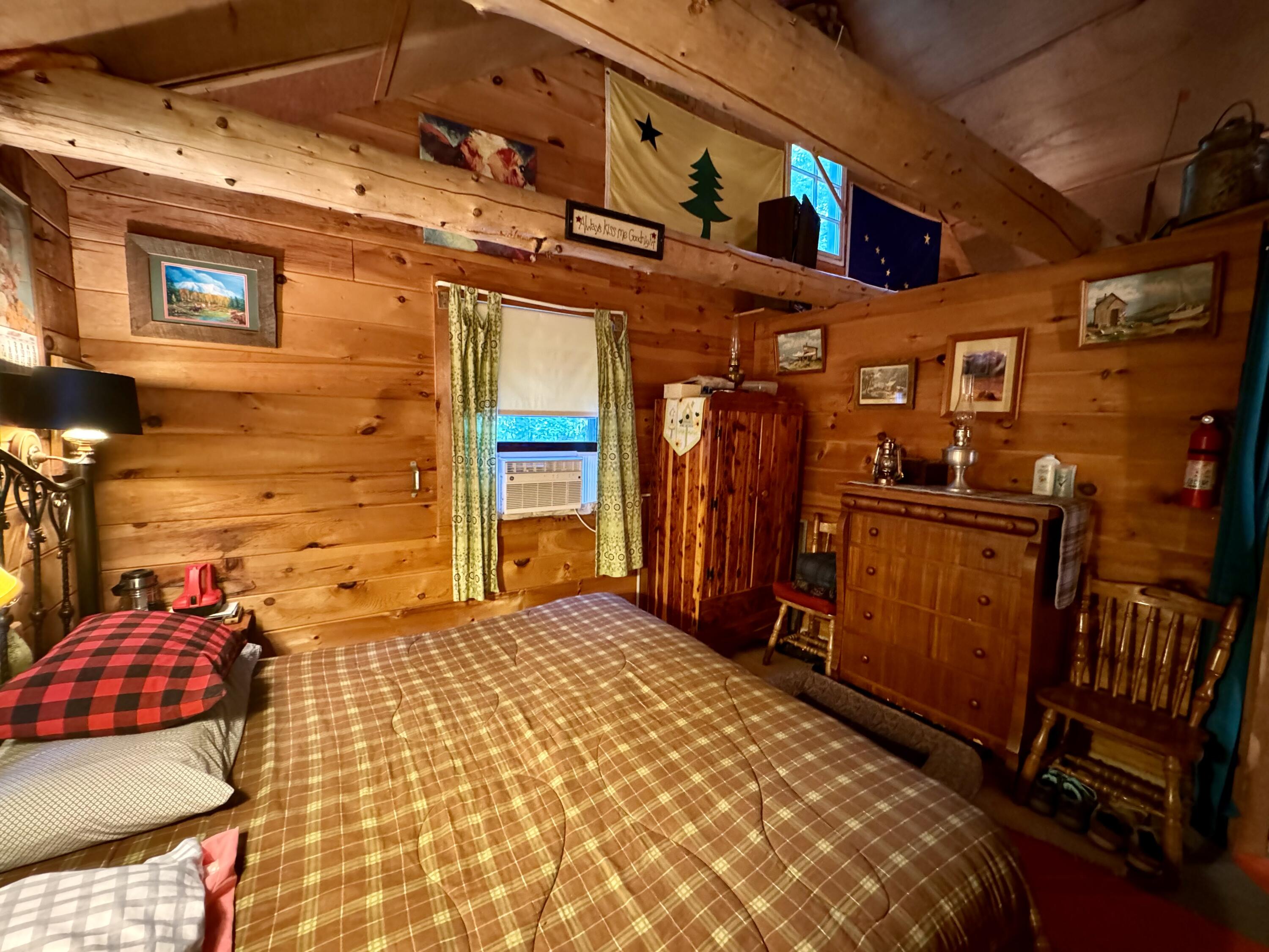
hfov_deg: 102.1
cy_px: 476
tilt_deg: -6.8
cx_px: 634
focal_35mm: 14
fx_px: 513
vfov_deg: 85.7
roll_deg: -0.4
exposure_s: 1/38
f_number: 2.2
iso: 1250
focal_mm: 2.22
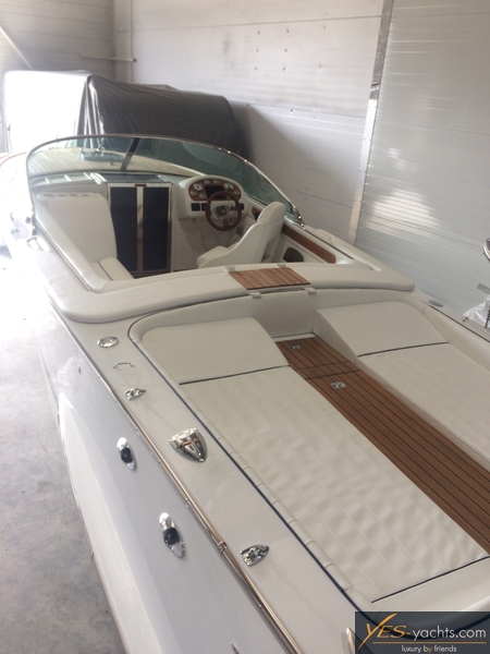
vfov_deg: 61.7
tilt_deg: -20.6
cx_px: 245
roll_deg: -2.1
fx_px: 547
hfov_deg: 48.2
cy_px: 327
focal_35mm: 29
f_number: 2.2
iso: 32
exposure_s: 1/50
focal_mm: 4.15
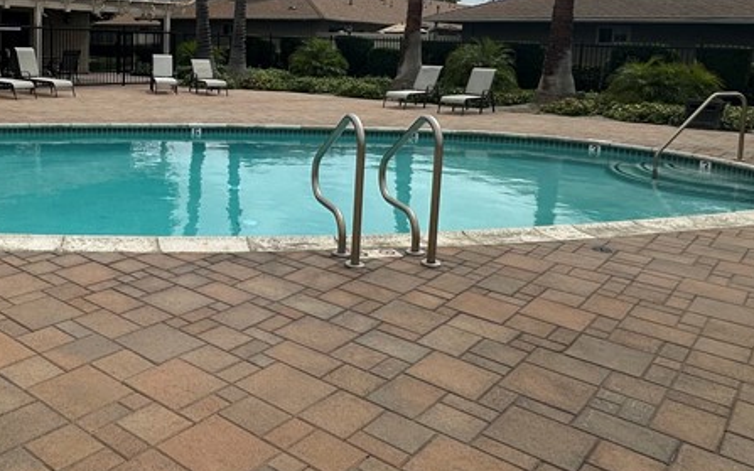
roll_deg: -1.8
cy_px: 116
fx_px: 698
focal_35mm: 34
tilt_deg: -6.3
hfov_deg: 54.2
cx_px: 194
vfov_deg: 36.4
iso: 50
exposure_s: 1/3509
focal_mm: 2.22
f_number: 2.2
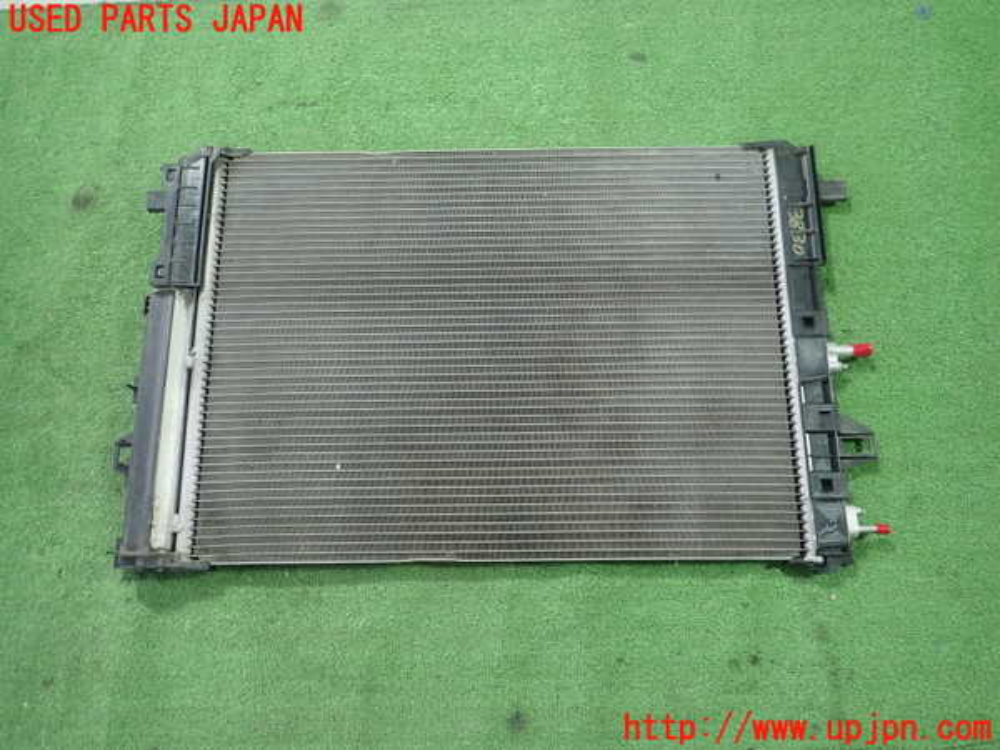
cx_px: 500
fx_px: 722
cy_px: 375
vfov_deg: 54.9
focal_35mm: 25
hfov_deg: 69.4
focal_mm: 4.5
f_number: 2
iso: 200
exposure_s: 1/40
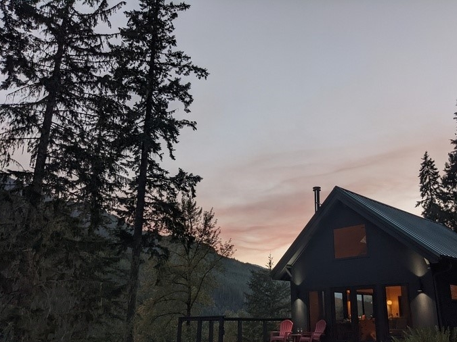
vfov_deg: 44.0
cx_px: 269
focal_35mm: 32
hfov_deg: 56.5
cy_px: 202
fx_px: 422
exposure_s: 1/160
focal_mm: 4.38
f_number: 1.73
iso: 54
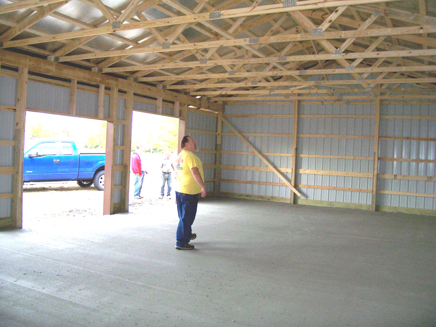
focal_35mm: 34
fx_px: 428
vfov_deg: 41.8
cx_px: 218
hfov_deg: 54.0
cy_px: 164
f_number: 2.7
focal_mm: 5.6
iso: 140
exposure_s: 1/112
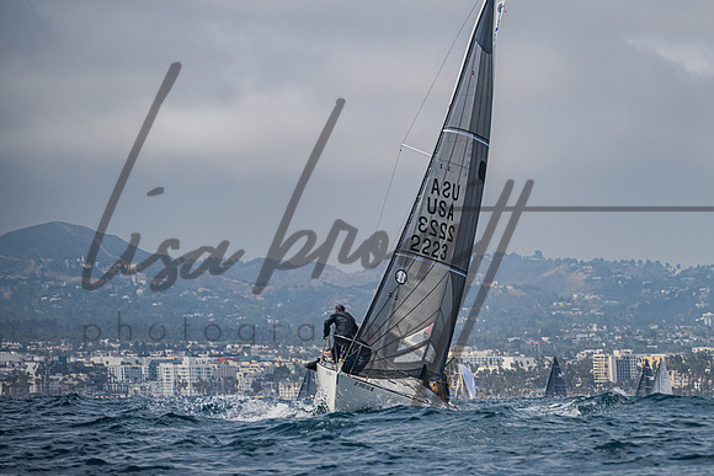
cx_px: 480
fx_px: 5434
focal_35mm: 274
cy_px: 228
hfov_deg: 7.5
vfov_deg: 5.0
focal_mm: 200
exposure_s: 1/1000
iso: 250
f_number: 6.3
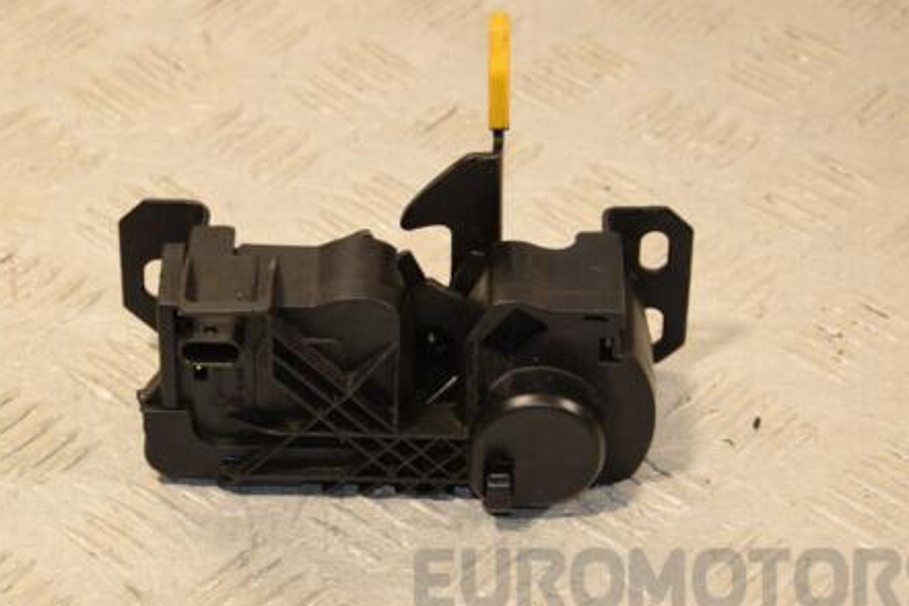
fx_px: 3610
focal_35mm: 143
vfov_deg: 9.6
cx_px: 375
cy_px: 305
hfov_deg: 14.3
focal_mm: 70
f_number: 7.1
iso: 800
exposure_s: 1/200
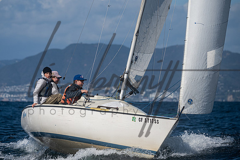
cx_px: 102
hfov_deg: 8.0
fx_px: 1721
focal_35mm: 258
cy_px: 64
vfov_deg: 5.3
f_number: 5
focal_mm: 200
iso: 400
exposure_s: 1/8000
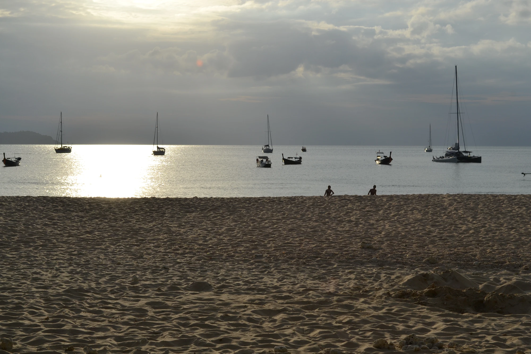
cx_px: 266
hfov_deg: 33.4
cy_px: 177
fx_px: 885
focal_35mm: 60
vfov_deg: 22.6
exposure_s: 1/640
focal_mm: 40
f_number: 13
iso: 100
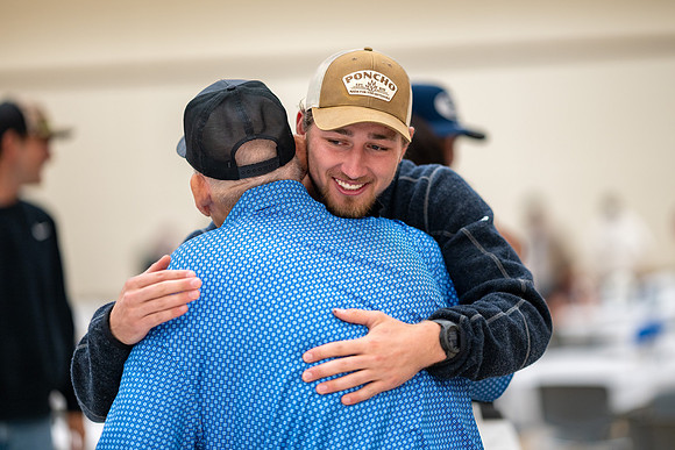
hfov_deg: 18.6
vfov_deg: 12.5
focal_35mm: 110
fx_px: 2064
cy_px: 214
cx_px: 354
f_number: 1.6
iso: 640
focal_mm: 105
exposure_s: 1/400
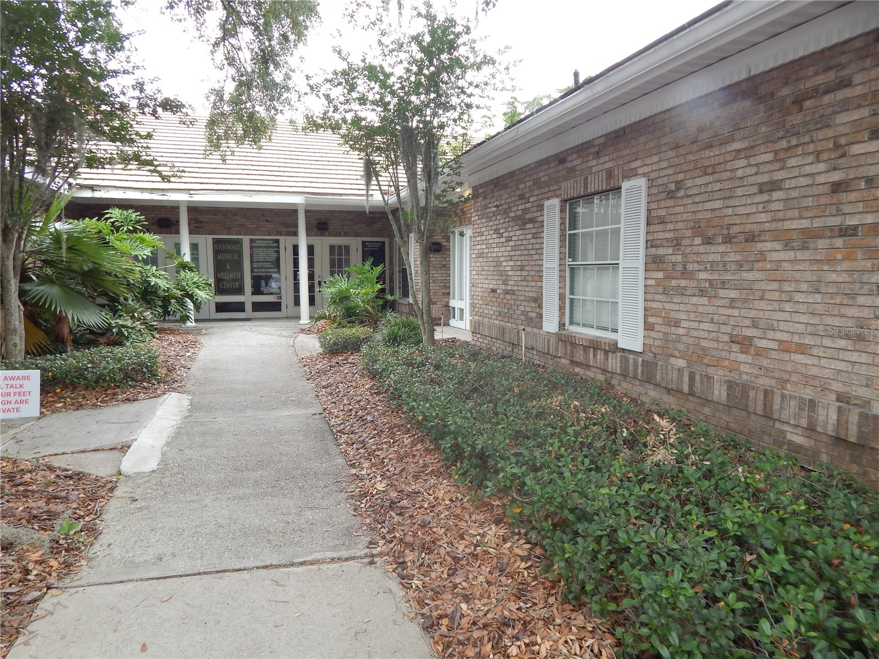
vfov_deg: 58.9
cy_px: 330
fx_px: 584
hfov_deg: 73.9
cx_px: 440
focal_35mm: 23
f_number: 3
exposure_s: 1/100
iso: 125
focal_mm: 4
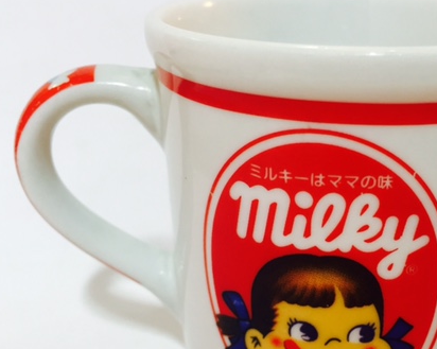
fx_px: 569
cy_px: 215
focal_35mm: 44
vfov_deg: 34.0
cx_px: 312
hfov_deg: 41.2
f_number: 2.2
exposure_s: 1/33
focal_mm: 4.15
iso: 100
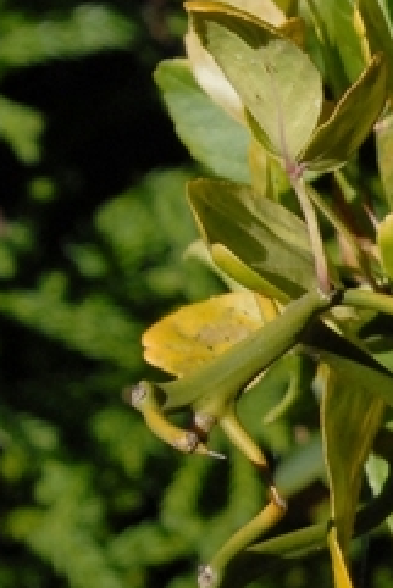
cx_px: 959
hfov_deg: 4.6
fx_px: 4791
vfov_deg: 7.0
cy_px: 506
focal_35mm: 293
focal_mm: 46
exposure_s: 1/400
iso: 400
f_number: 10
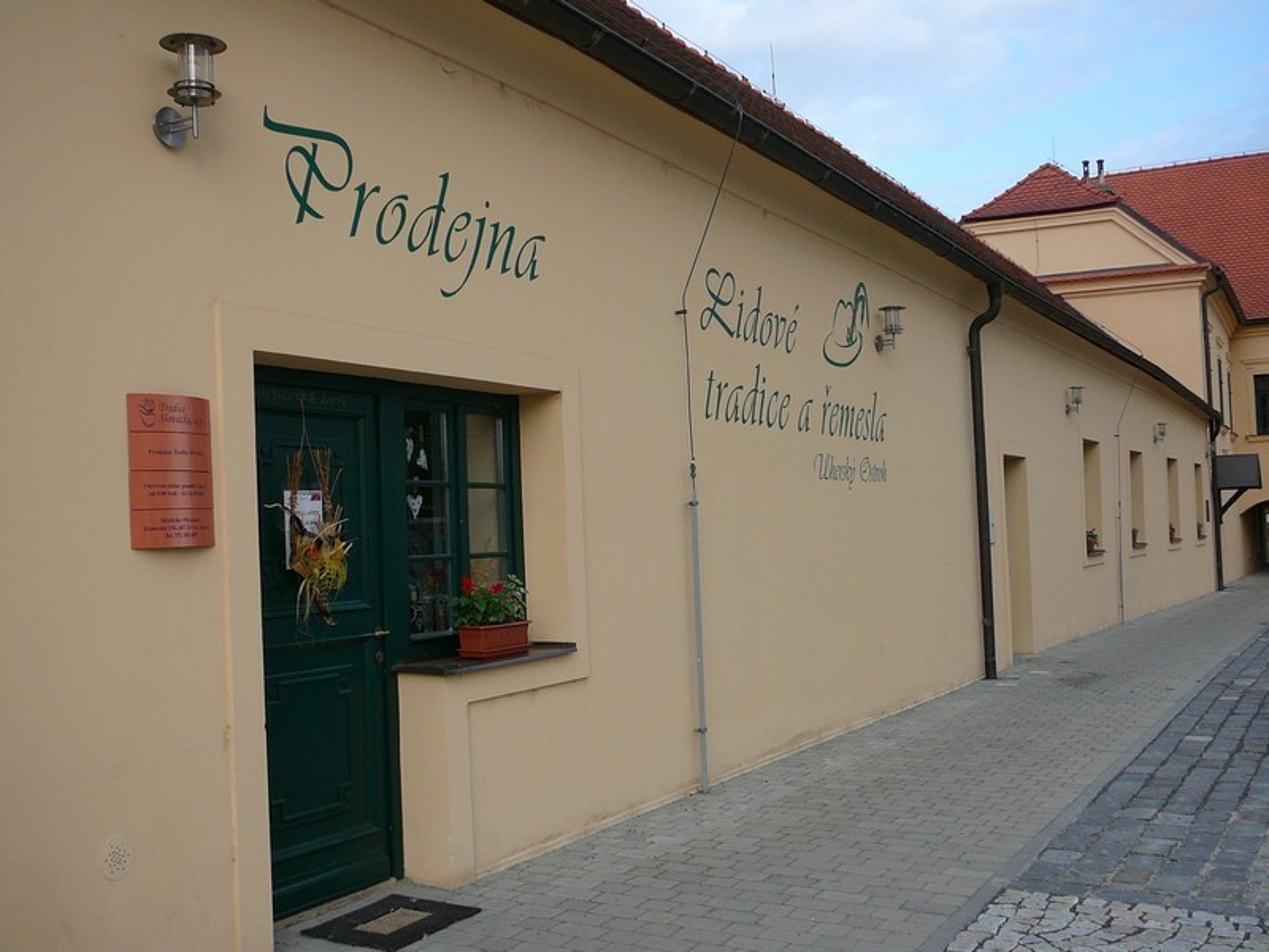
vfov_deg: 36.8
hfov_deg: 47.9
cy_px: 476
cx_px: 634
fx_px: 1430
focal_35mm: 39
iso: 80
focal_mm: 5.8
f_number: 3
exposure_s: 1/320
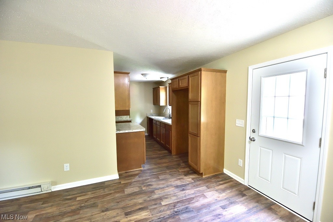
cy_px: 111
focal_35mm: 15
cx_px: 166
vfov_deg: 77.3
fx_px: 139
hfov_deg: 100.4
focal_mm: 15
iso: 1600
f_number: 4
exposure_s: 1/125
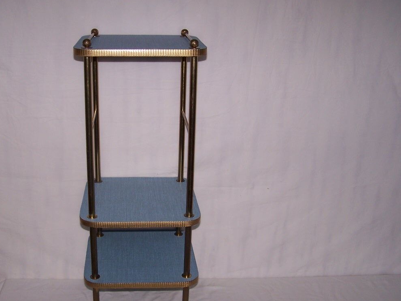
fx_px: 533
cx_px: 165
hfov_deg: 41.1
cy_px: 170
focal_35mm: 46
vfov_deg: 31.5
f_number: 2.8
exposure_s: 1/60
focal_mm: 6.3
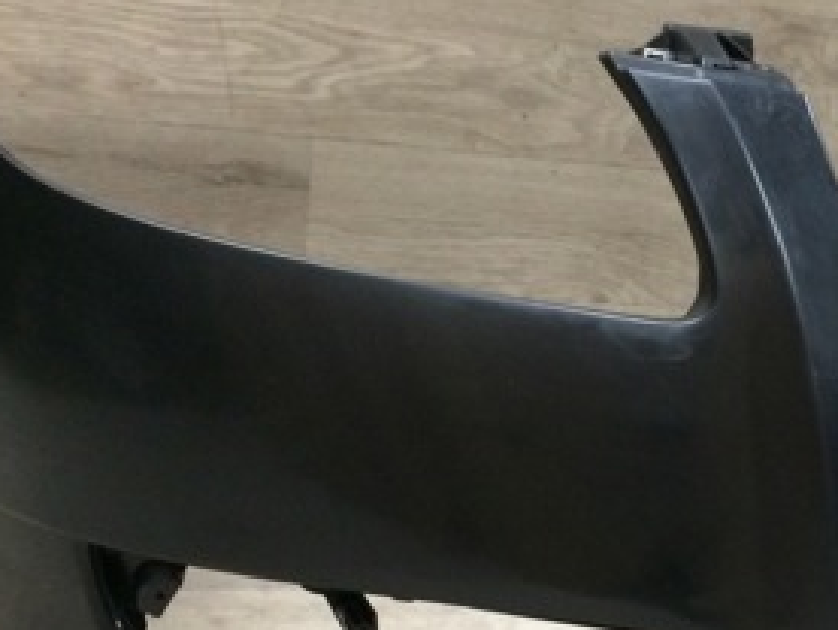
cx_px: 693
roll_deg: -4.6
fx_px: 1623
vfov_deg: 21.8
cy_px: 472
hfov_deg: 28.2
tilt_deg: -14.4
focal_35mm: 67
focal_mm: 4.15
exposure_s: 1/17
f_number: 2.2
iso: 320
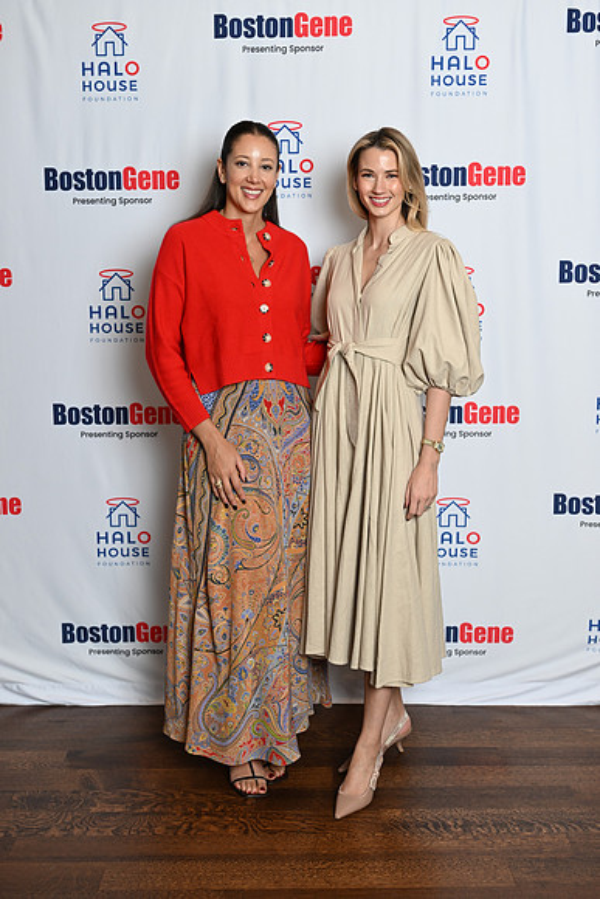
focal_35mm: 45
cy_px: 450
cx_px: 300
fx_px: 1124
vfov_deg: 43.6
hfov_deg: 29.9
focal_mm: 45
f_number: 3.5
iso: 200
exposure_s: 1/60
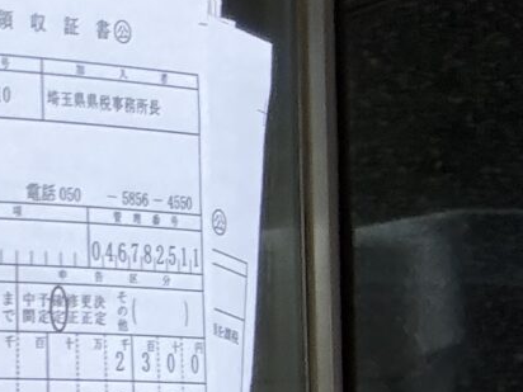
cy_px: 356
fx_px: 2161
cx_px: -990
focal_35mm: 143
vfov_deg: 10.3
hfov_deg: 10.4
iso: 40
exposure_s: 1/322
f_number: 1.9
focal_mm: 2.69
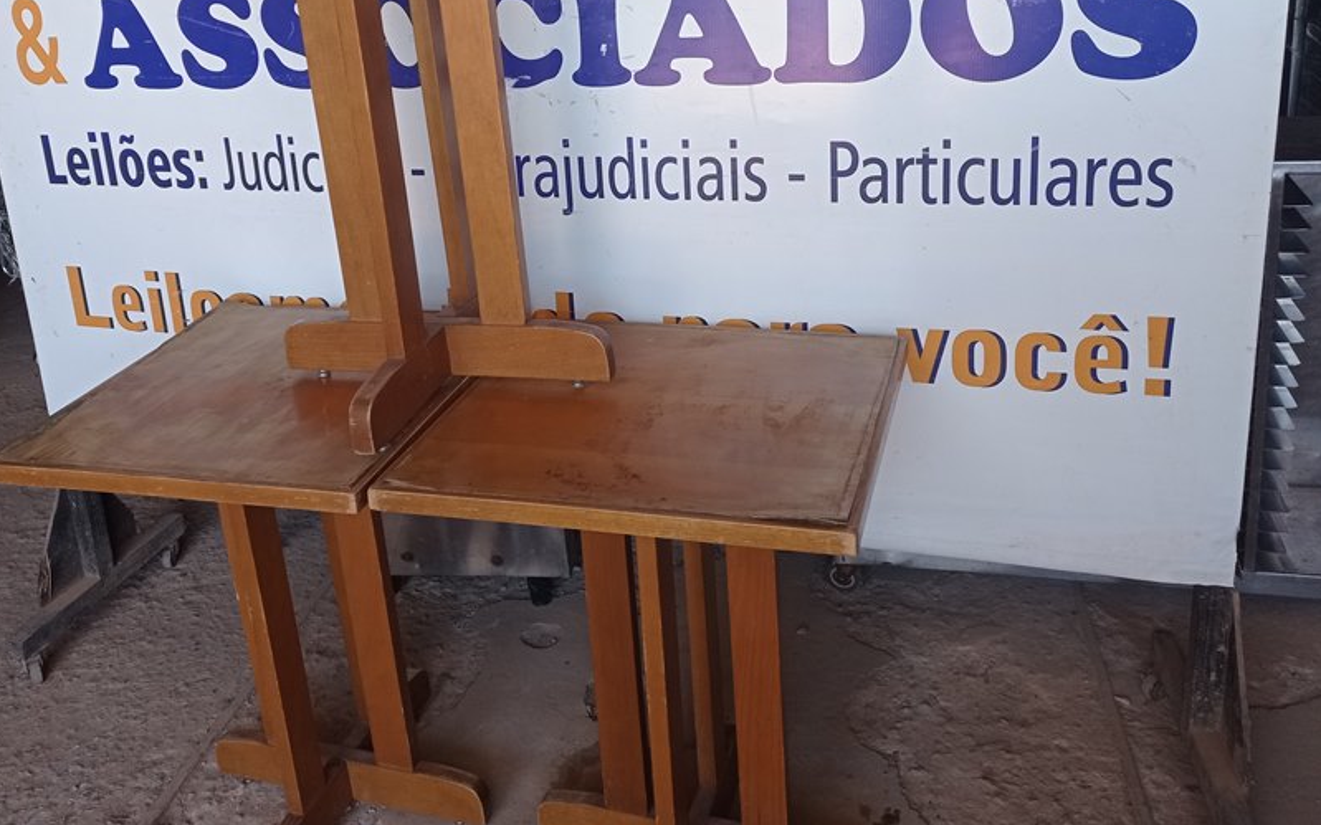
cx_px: 572
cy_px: 217
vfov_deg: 33.0
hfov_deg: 51.4
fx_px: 1368
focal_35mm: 38
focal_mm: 4.7
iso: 100
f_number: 1.79
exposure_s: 1/147
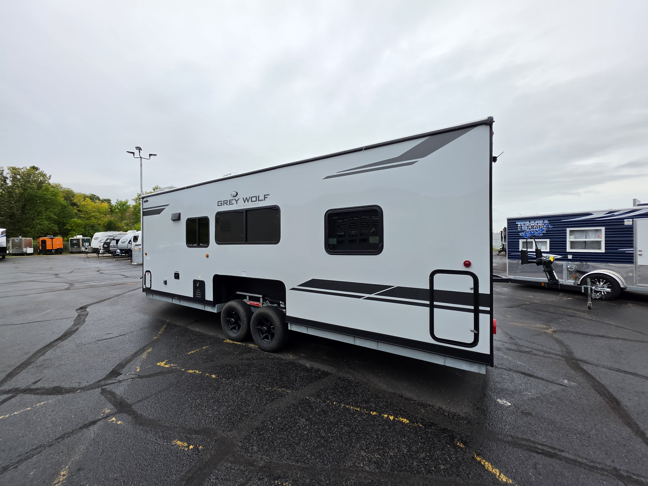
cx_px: 324
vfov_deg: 89.9
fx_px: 243
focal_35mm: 13
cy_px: 243
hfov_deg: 106.2
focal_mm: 2.2
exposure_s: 1/599
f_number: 1.9
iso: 32
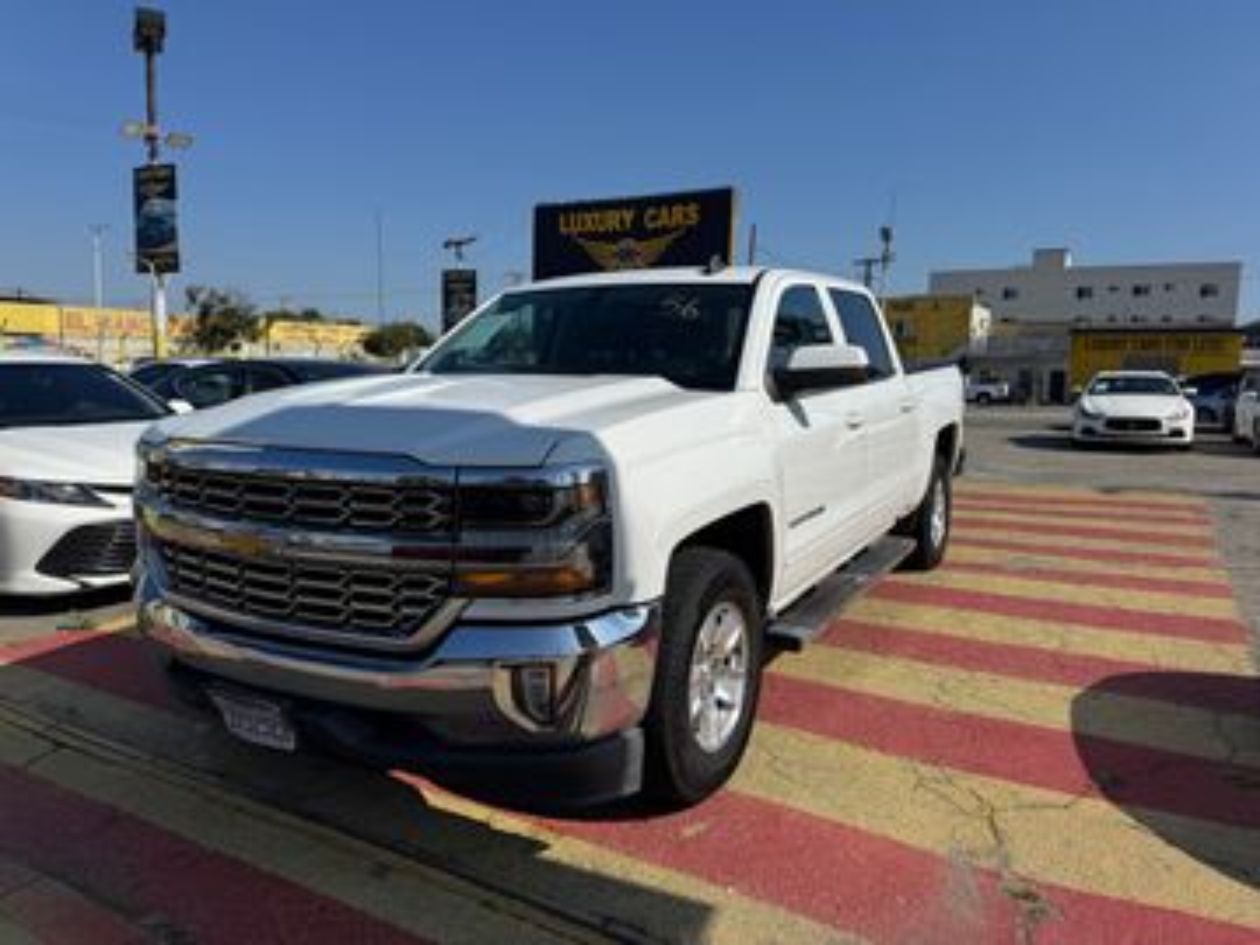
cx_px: 630
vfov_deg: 56.8
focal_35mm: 24
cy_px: 472
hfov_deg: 71.6
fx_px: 874
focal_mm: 6.76
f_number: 1.78
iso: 80
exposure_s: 1/7937
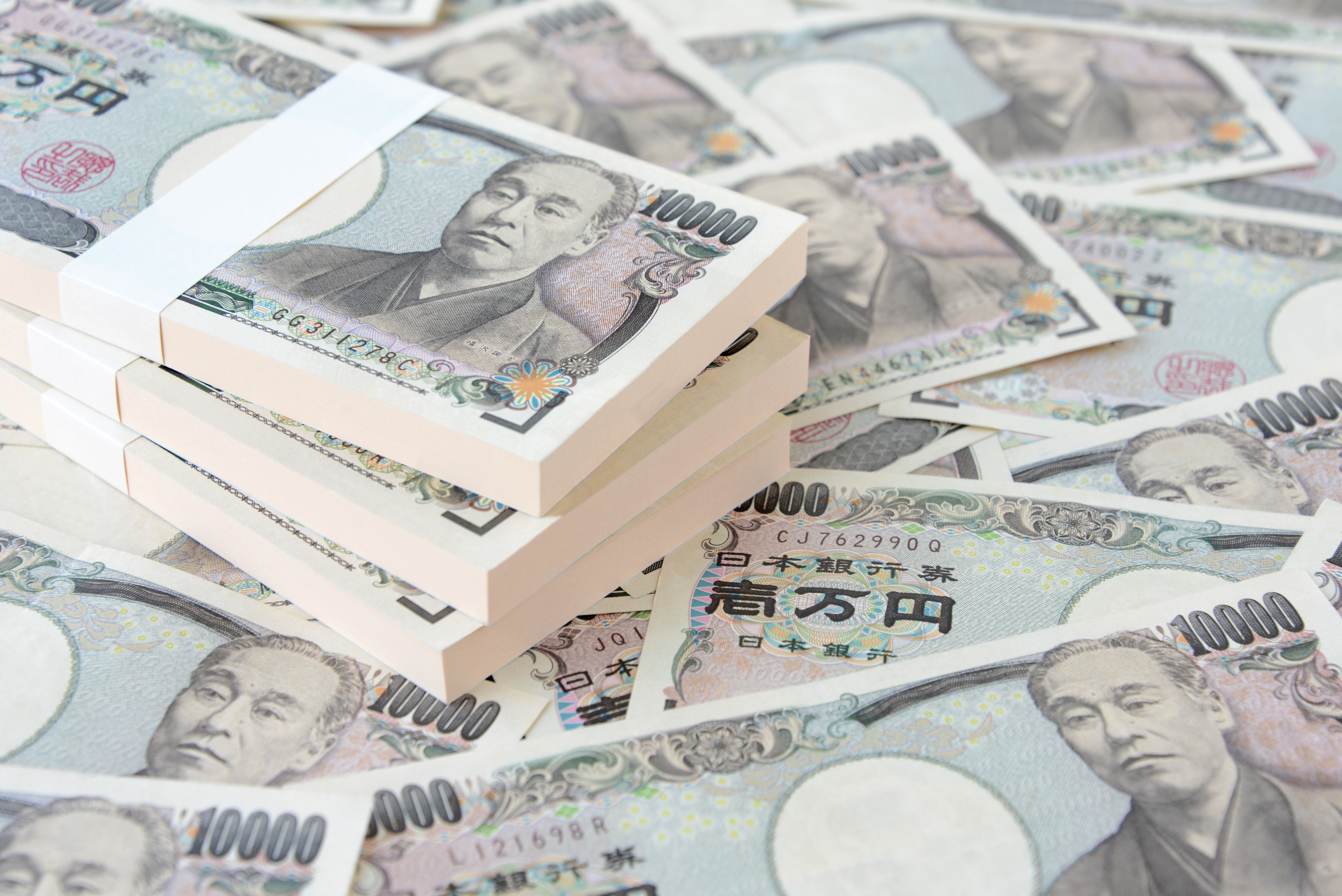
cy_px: 448
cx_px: 671
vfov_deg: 15.2
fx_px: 3356
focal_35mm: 90
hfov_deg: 22.6
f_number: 8
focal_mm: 90
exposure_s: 1/60
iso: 640
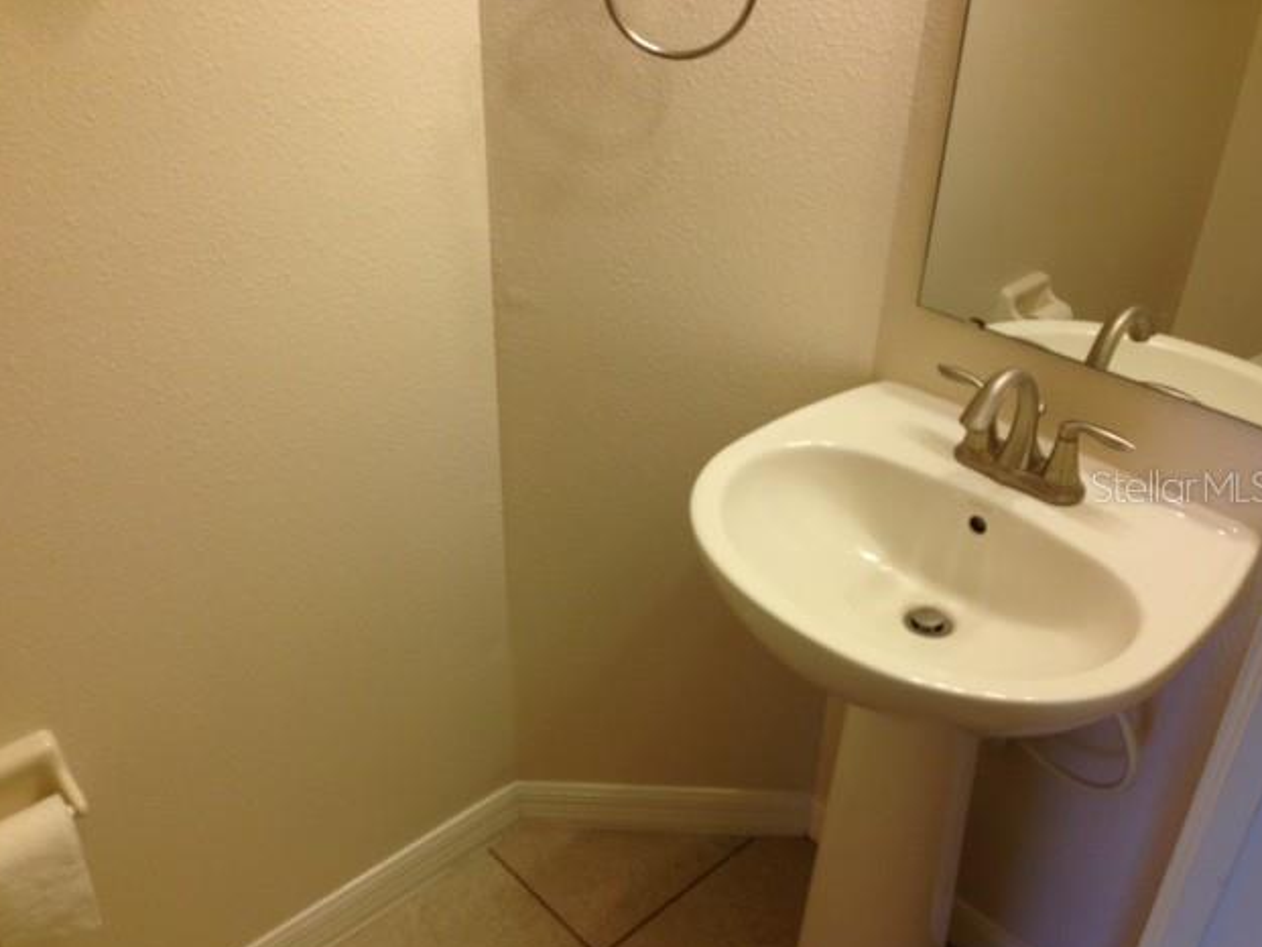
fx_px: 1240
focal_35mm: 34
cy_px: 486
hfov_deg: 53.9
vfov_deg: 41.8
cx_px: 632
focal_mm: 4.12
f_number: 2.4
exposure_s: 1/30
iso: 50
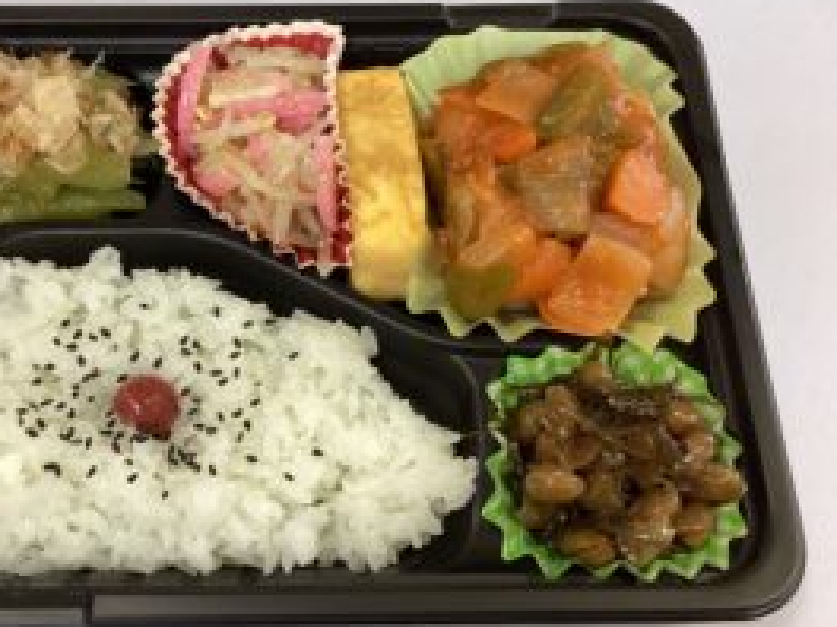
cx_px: 284
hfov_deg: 42.4
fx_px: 1064
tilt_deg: -67.0
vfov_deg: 32.9
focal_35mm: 44
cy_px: 302
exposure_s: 1/60
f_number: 2.4
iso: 200
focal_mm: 3.3
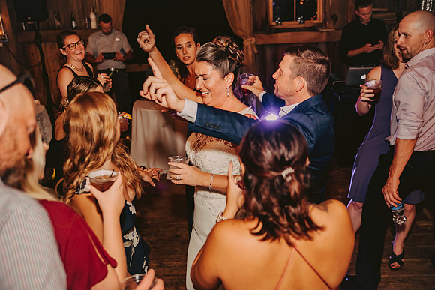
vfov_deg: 31.9
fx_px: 508
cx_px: 218
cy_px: 145
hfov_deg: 46.4
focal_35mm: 42
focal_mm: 42
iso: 1000
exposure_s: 1/160
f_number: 2.8
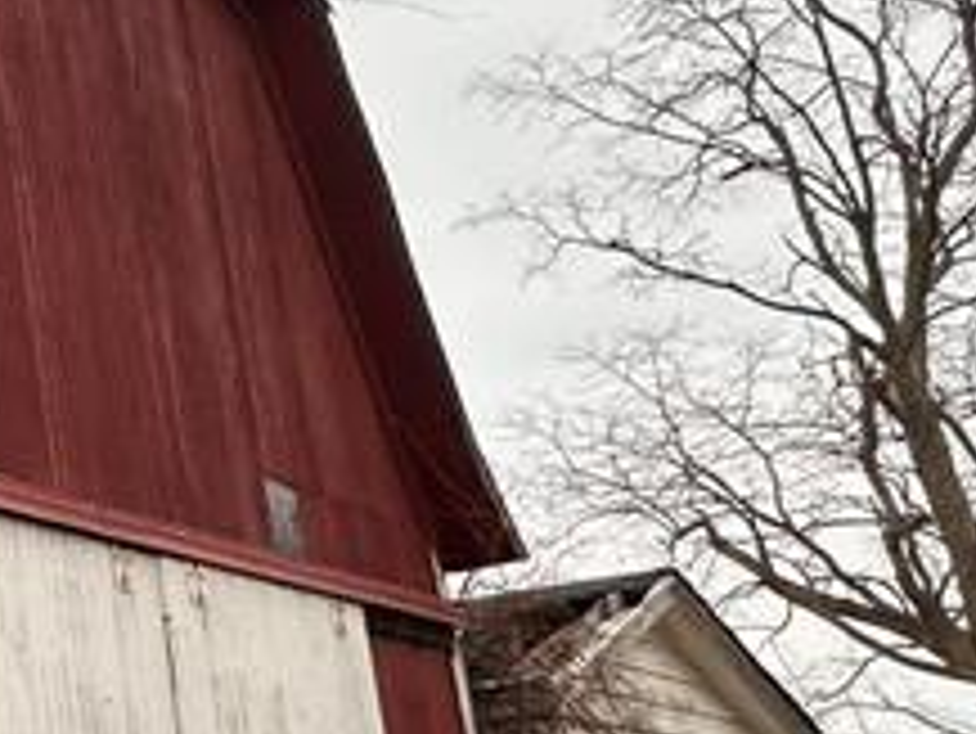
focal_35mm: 66
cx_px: -643
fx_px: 1862
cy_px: 450
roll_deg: +1.9
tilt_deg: +15.3
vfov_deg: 22.2
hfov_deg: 22.0
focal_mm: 2.22
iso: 40
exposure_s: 1/99
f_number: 2.2
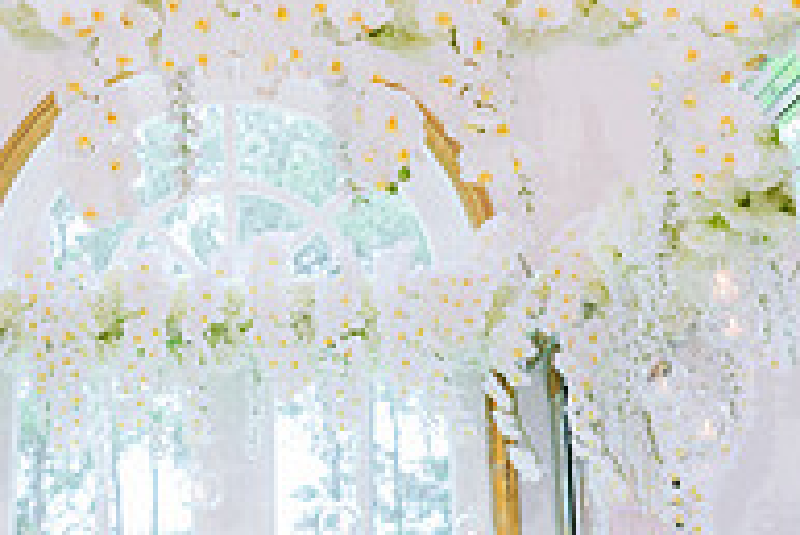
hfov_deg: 27.7
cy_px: 309
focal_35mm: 72
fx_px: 1601
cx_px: 224
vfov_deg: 18.9
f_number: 2.8
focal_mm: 24
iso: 800
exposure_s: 1/200
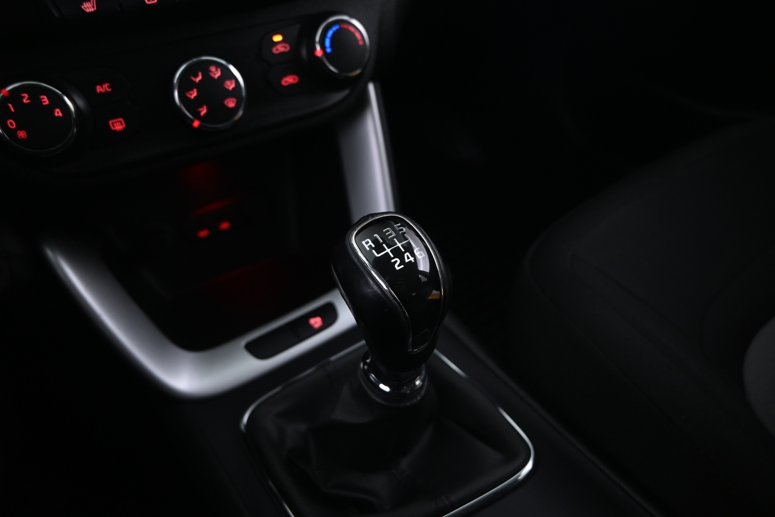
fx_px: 517
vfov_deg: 53.1
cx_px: 388
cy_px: 258
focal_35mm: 24
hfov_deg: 73.7
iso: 1000
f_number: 3.5
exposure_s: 1/8
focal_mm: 16
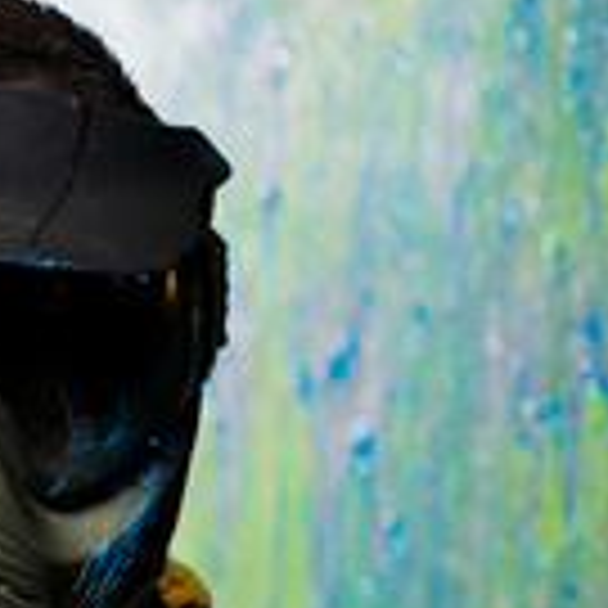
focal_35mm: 226
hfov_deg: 7.4
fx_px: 4491
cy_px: 703
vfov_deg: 7.7
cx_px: -739
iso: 320
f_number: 2.8
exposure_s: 1/80
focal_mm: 60
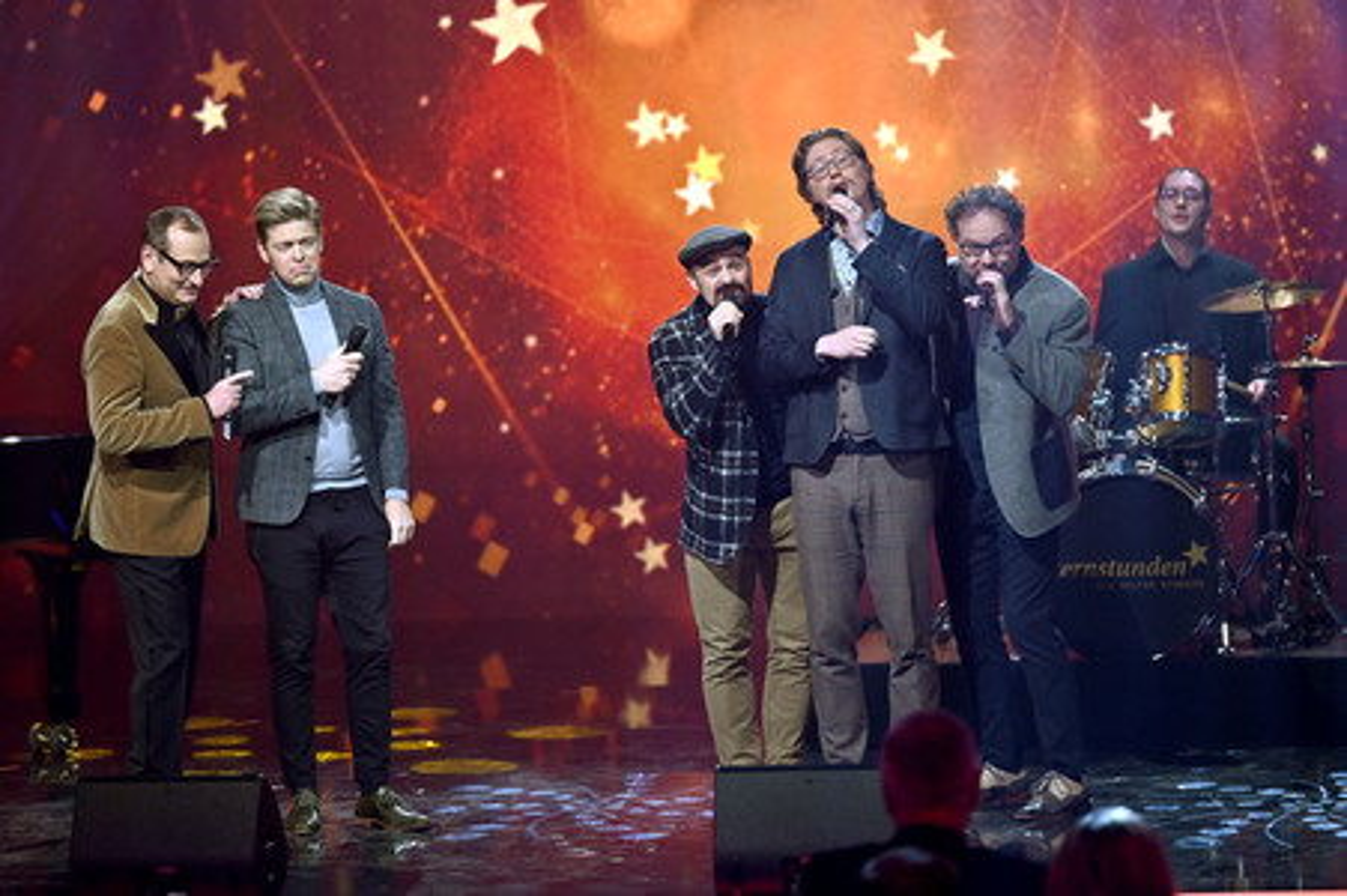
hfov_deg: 10.3
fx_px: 7478
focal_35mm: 200
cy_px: 448
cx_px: 674
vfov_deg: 6.9
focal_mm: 200
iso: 1000
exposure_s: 1/400
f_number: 2.8
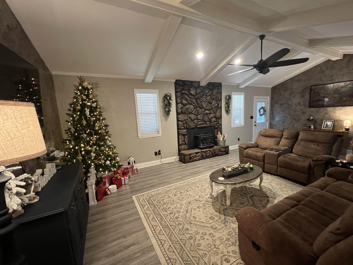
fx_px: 143
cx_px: 187
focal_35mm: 14
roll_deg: +2.2
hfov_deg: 101.9
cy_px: 137
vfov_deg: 85.6
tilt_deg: -10.0
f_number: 1.8
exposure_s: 1/60
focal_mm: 1.57
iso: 800
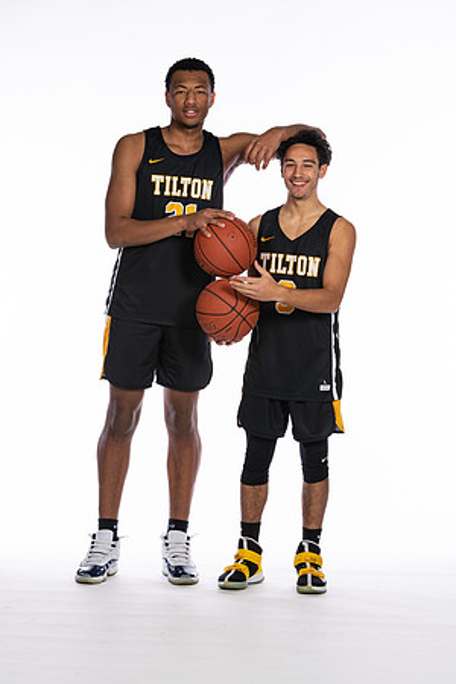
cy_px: 342
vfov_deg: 14.9
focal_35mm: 138
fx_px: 2622
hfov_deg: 9.9
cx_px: 228
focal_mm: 92
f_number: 5.6
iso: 100
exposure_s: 1/100
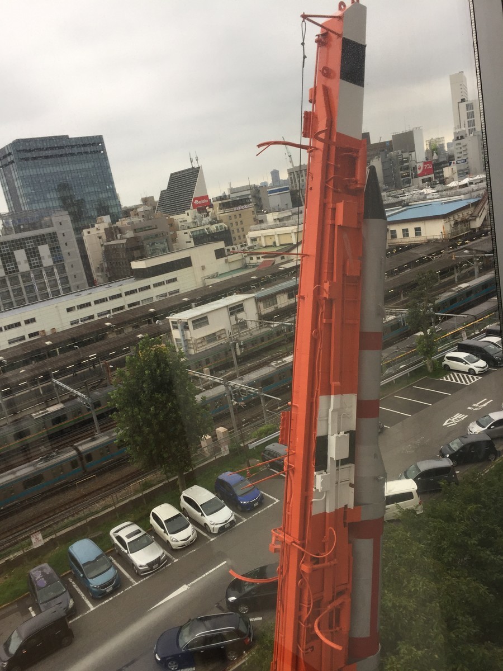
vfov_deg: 61.7
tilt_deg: -12.7
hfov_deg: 48.2
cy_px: 336
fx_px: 562
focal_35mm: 29
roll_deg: +10.9
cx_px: 252
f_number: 2.2
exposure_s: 1/120
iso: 40
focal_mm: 4.15
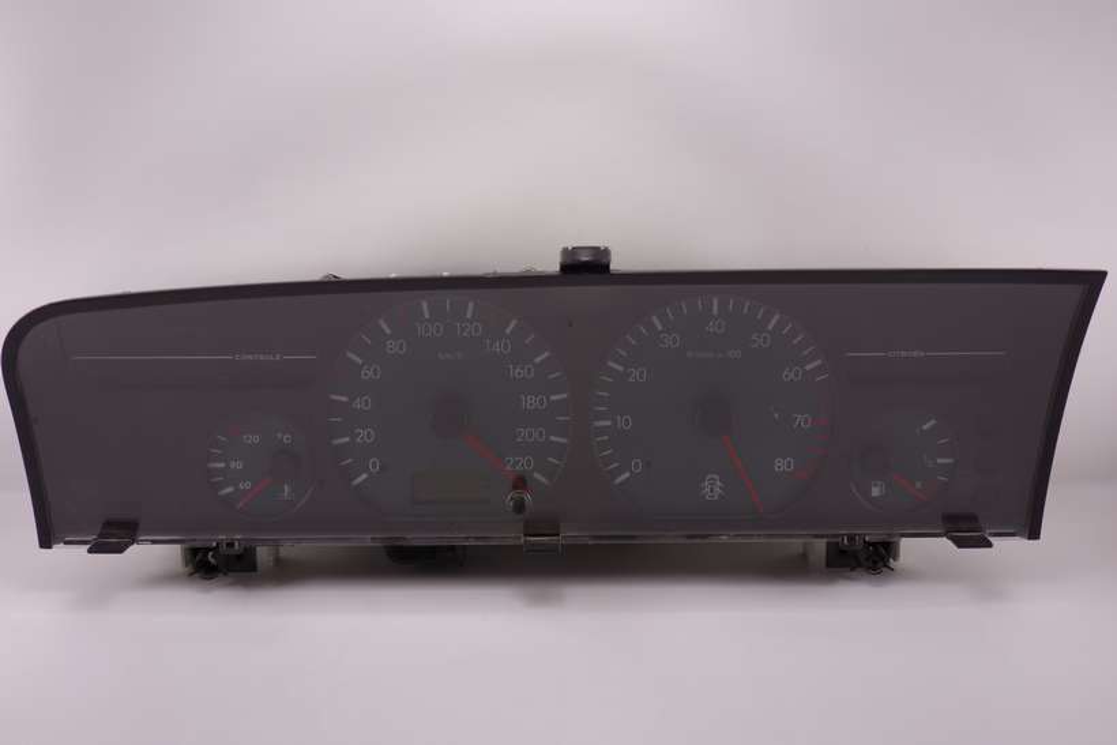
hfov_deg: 41.1
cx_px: 558
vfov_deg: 28.1
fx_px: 1489
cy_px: 372
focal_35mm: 48
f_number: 3.2
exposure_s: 1/80
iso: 125
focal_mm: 17.8
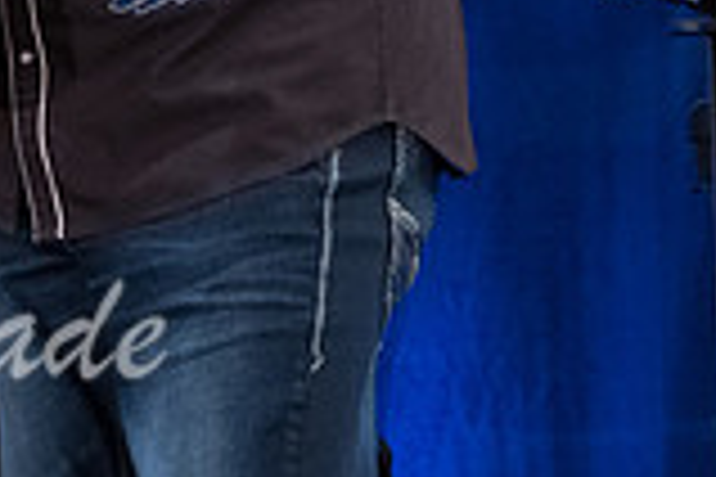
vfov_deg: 4.0
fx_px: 6801
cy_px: -268
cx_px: -338
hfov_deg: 6.0
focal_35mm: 342
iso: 12800
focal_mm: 94
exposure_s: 1/250
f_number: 5.6
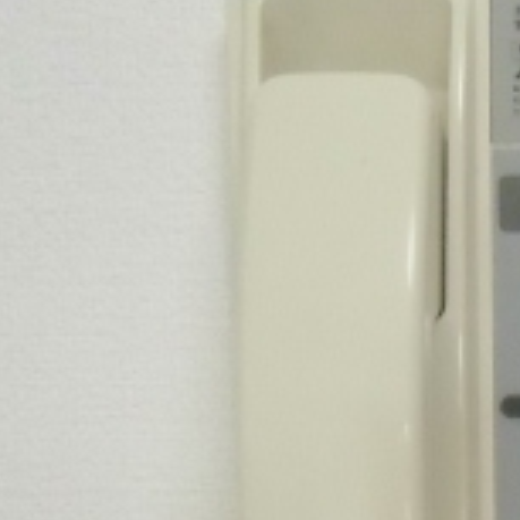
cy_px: 608
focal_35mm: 89
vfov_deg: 18.6
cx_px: 755
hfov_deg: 17.7
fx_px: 1513
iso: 800
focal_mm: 4.24
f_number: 3
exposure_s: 1/100
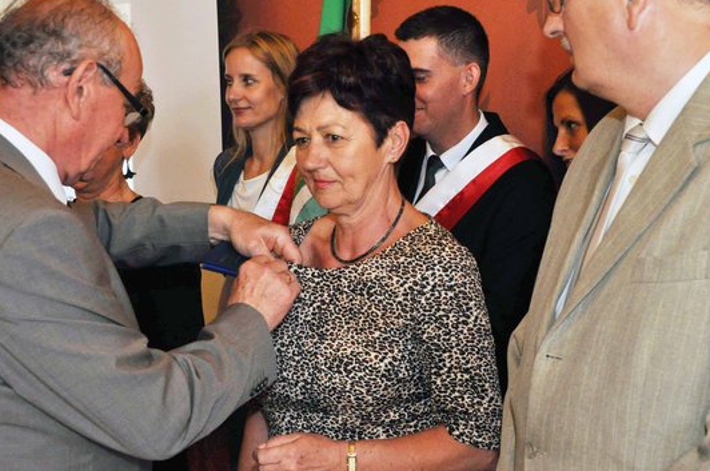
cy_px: 236
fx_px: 1300
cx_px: 392
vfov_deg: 20.5
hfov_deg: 30.5
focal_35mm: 66
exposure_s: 1/60
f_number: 11
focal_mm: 36
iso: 1250
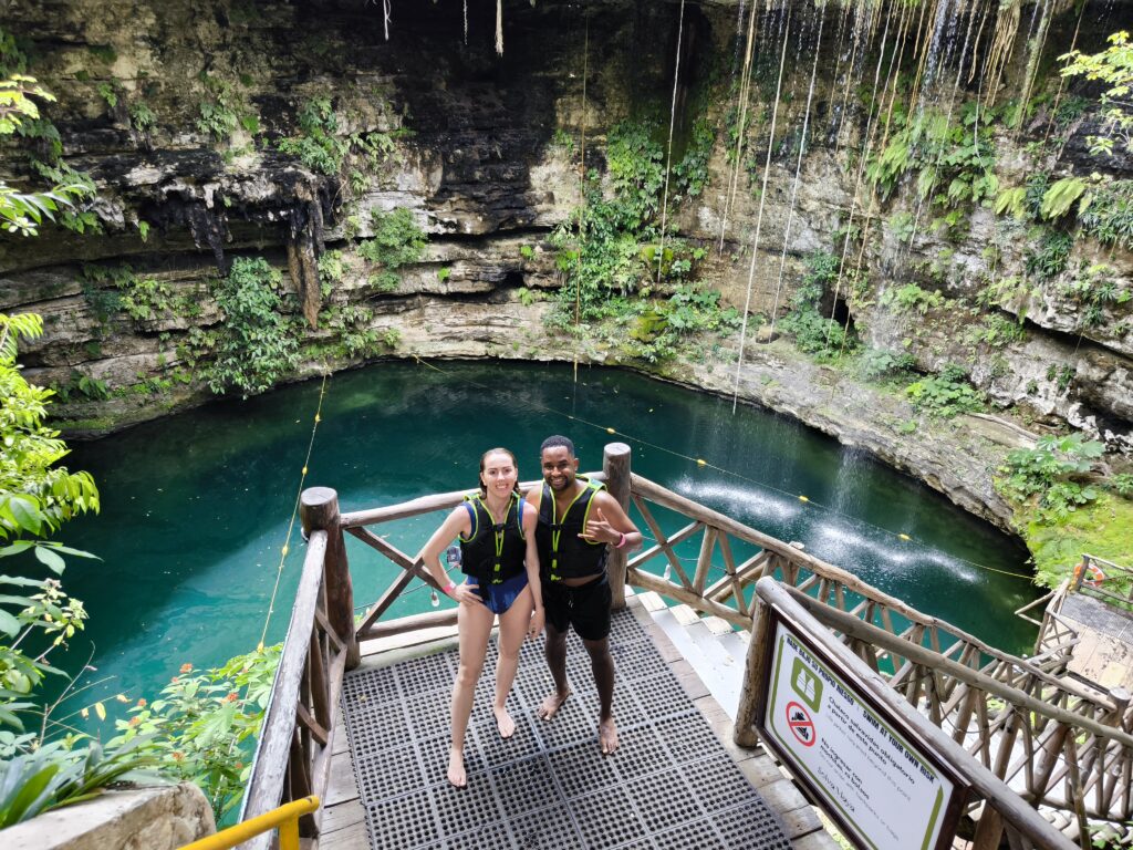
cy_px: 425
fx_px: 786
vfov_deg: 56.8
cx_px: 566
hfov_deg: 71.6
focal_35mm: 24
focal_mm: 6.92
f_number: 1.9
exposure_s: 1/120
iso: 80
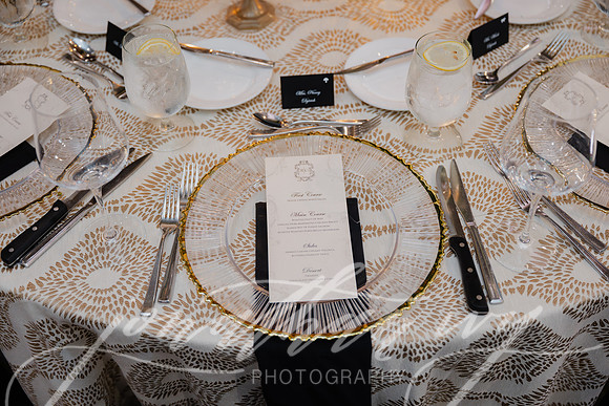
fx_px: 795
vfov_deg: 28.7
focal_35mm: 47
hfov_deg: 41.9
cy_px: 203
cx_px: 304
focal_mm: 47
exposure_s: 1/50
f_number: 2.8
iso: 1250
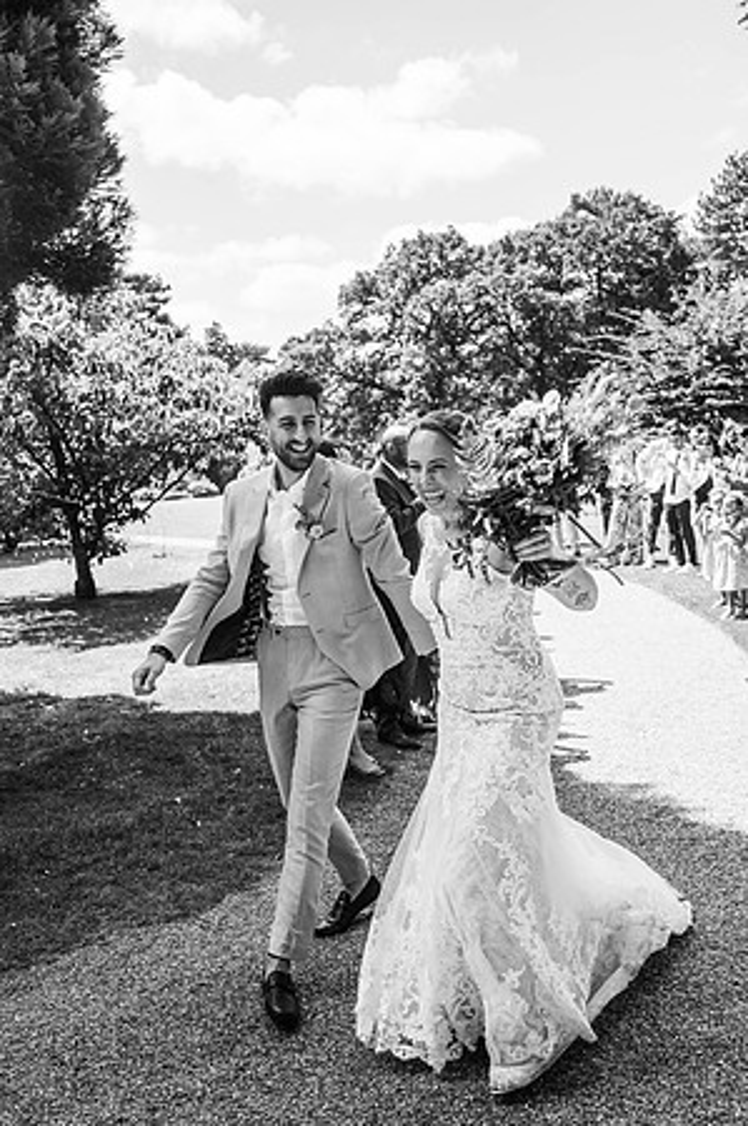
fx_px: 1093
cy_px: 563
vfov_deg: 54.5
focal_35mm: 35
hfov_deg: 37.8
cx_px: 374
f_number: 4.5
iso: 100
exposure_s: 1/500
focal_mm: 35
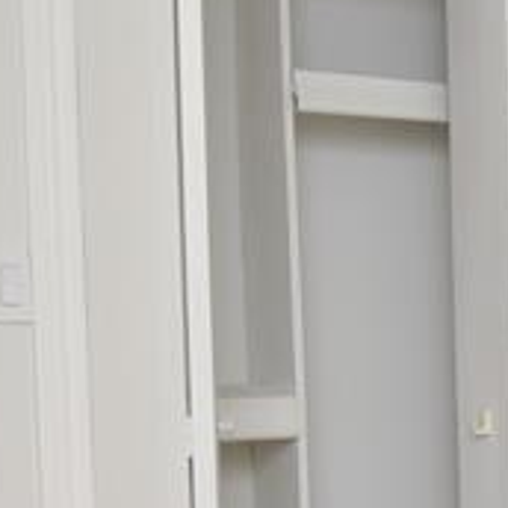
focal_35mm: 86
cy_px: 368
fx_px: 1428
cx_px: 948
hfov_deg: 16.5
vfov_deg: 20.1
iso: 125
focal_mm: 17
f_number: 8
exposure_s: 1/60
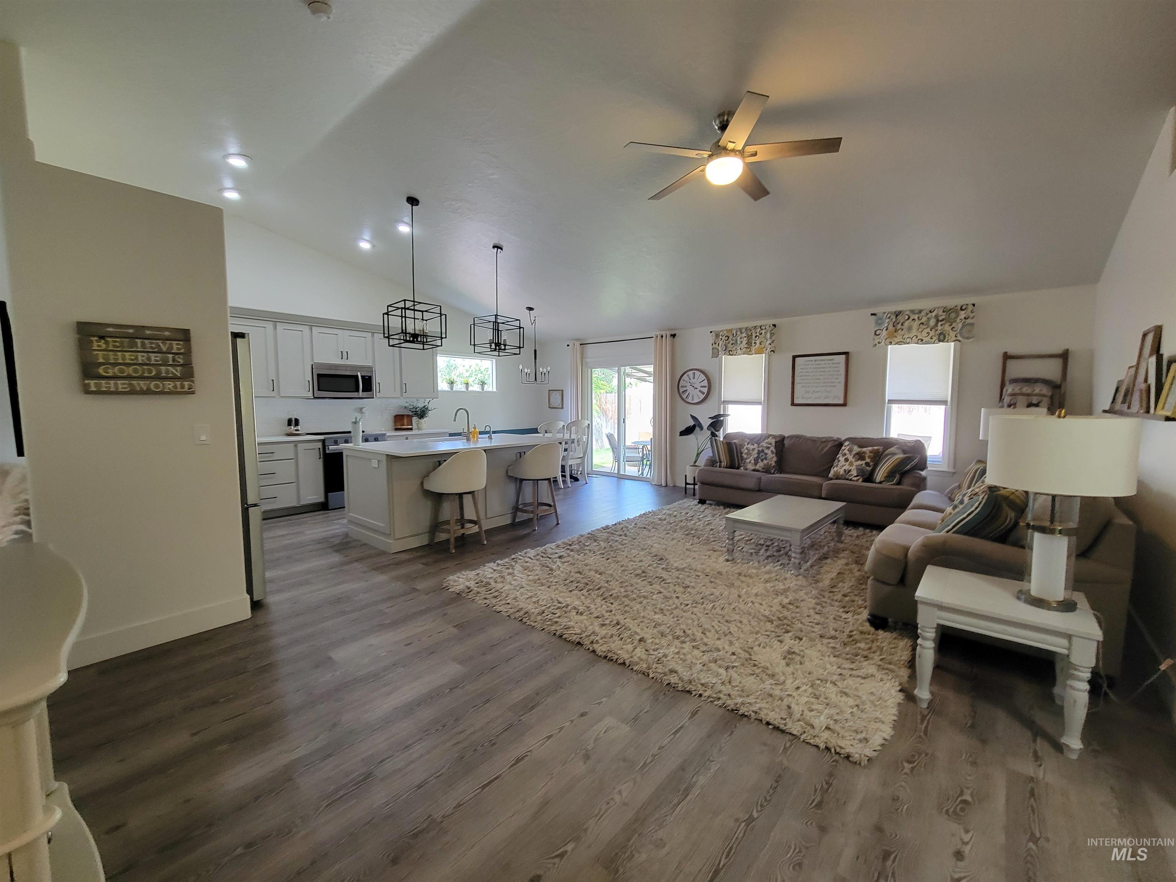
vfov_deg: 89.9
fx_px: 442
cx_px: 588
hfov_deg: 106.2
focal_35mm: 13
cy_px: 441
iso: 250
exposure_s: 1/60
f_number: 2.2
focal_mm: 2.2
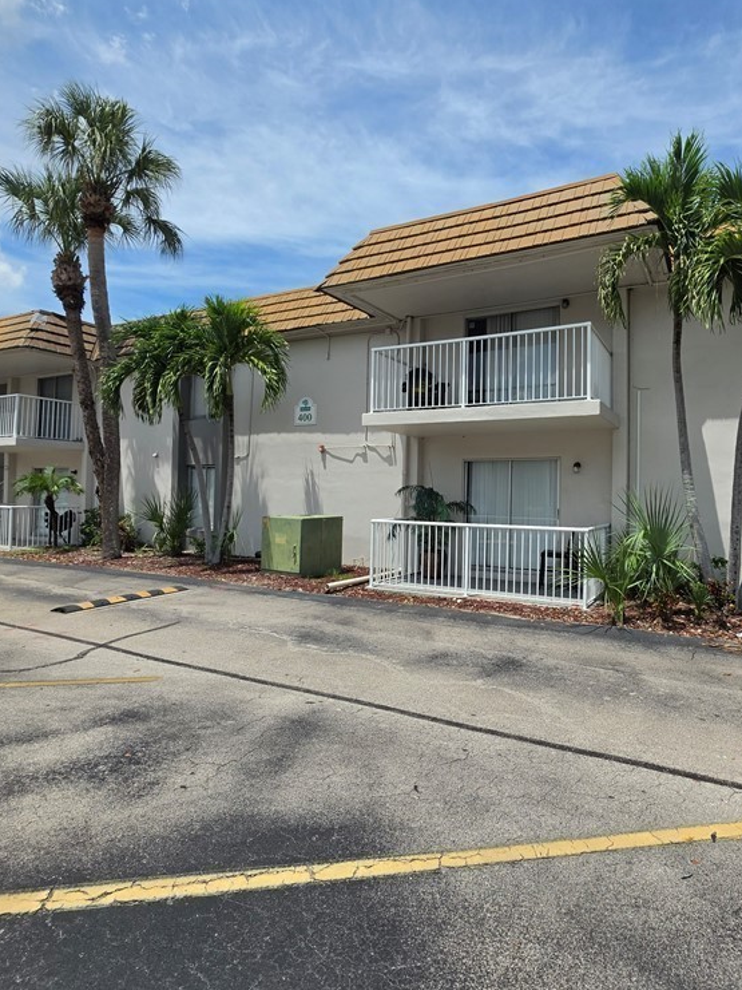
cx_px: 441
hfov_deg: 70.9
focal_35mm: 18
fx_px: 514
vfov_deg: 87.6
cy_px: 458
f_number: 1.9
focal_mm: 2.2
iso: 32
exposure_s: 1/2259
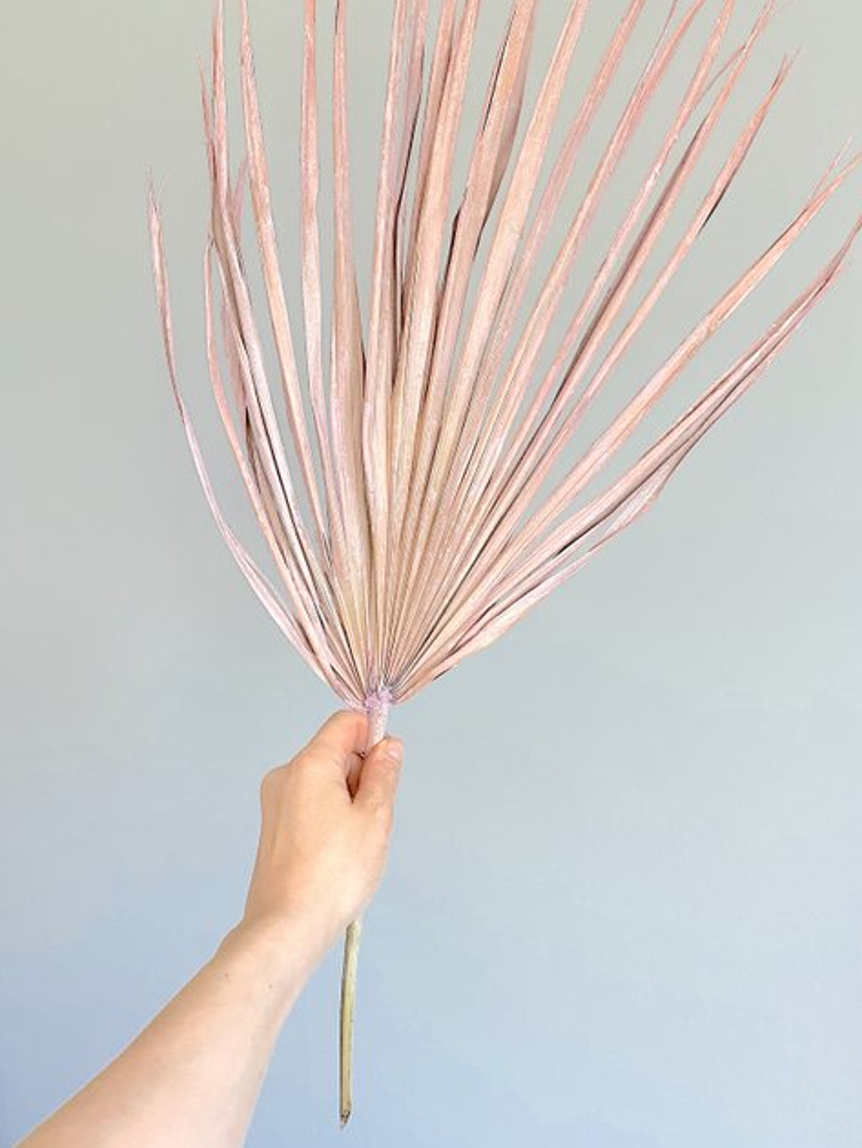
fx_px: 1095
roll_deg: +2.6
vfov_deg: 54.9
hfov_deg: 42.8
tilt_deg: -2.3
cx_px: 512
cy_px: 454
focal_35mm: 33
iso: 125
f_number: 1.8
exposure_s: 1/100
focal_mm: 4.25
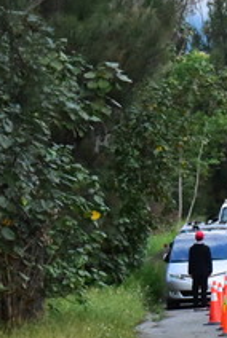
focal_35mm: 360
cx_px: 499
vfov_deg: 5.7
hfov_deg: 3.8
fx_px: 3394
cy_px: 254
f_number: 13
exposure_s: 1/2500
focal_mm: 98
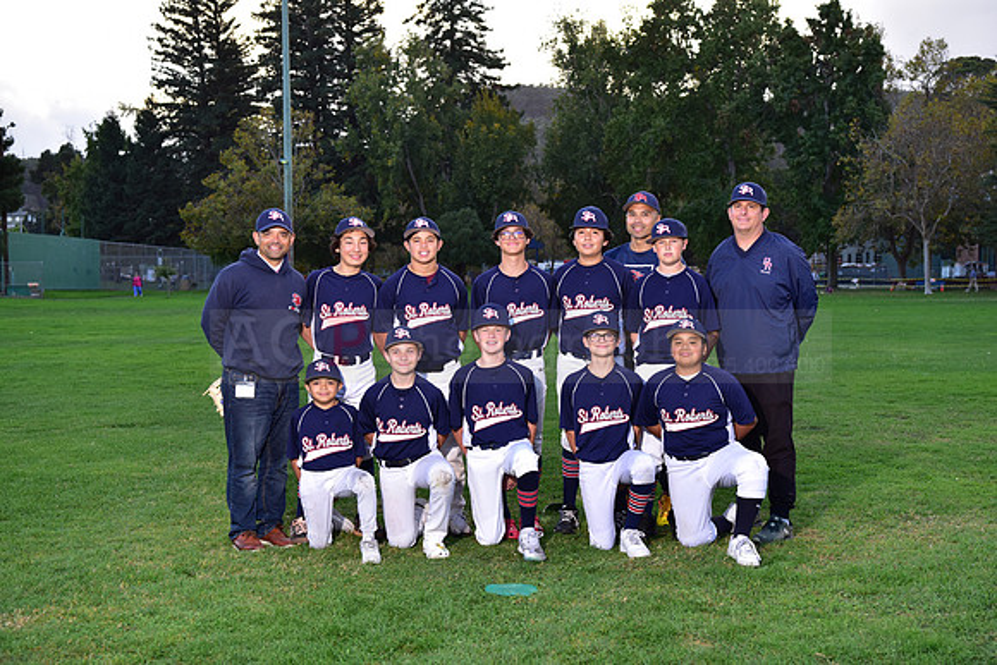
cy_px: 332
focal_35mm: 50
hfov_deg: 39.6
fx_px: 1385
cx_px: 498
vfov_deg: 27.0
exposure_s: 1/250
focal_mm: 50
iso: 320
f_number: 5
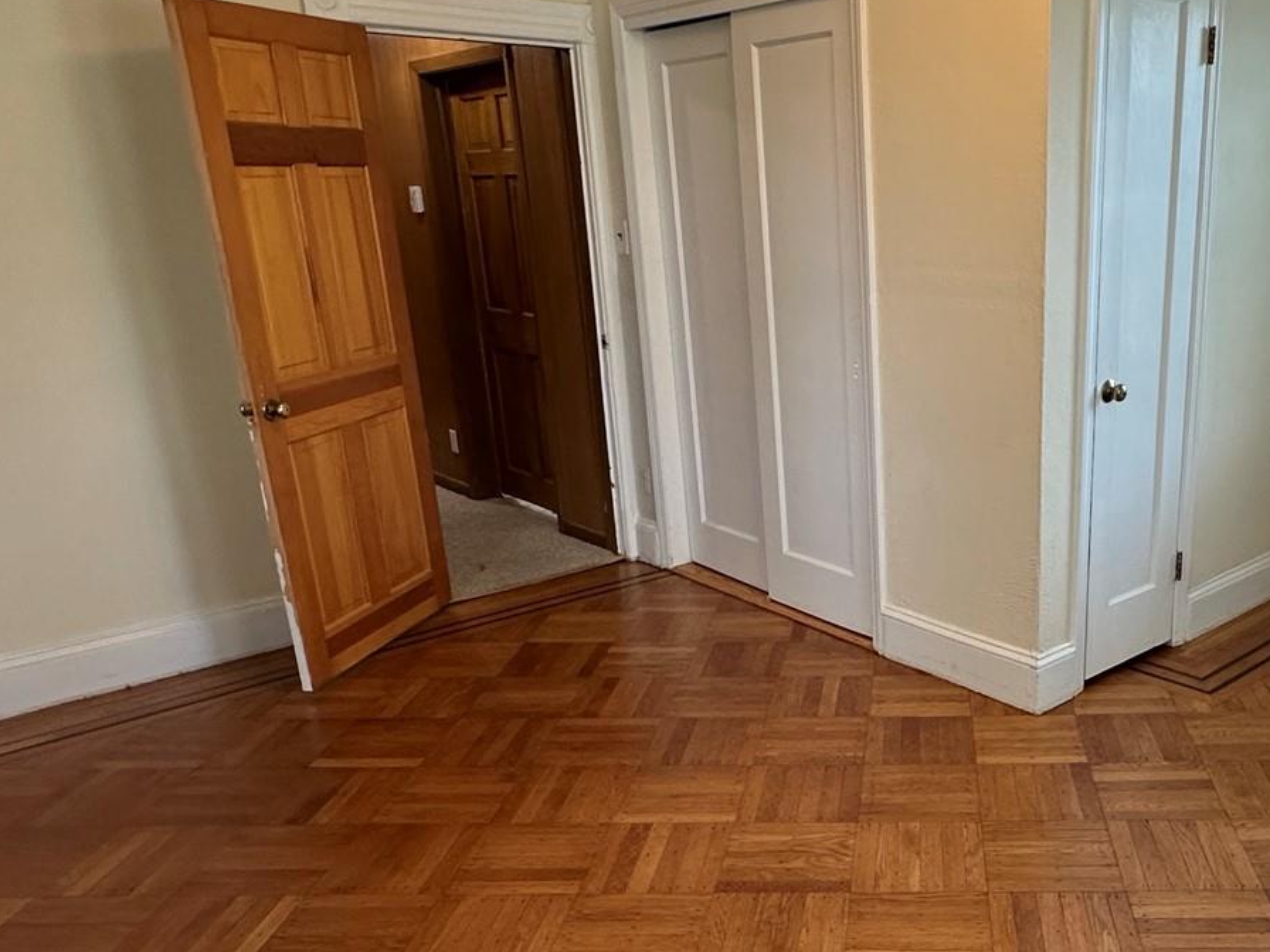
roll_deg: +1.4
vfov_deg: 43.8
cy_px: 592
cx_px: 903
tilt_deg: -19.2
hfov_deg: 54.9
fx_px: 1174
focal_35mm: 32
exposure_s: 1/60
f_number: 2.2
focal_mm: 2.22
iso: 200
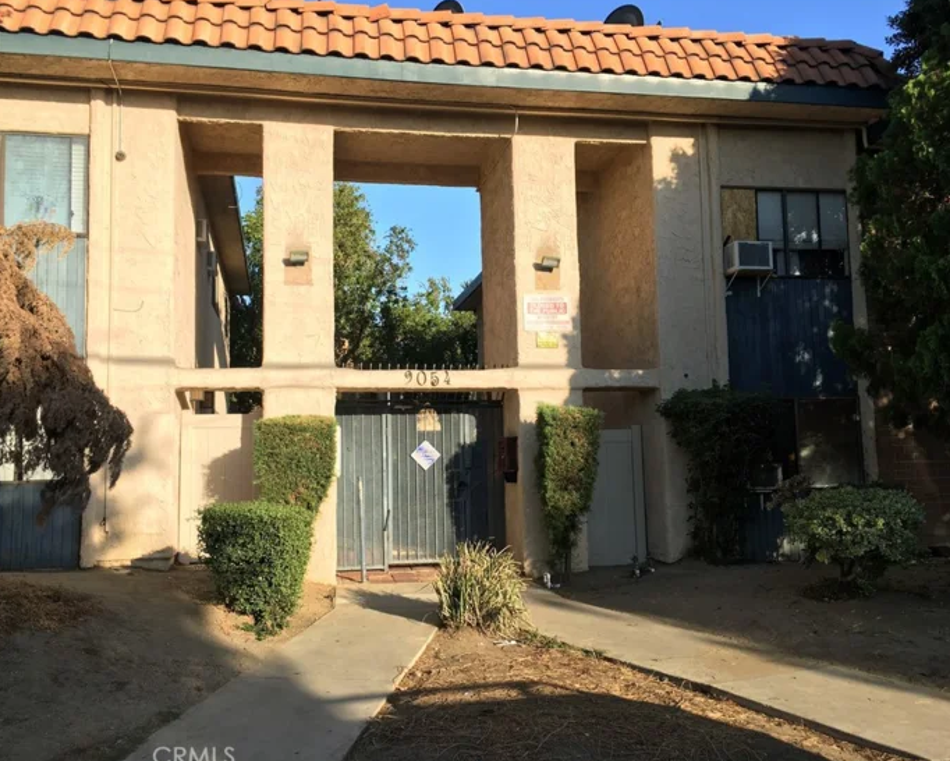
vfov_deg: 47.1
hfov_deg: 57.1
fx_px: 872
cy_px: 380
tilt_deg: +6.7
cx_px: 456
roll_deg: +0.7
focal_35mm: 31
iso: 25
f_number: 2.2
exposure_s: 1/674
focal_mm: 4.15
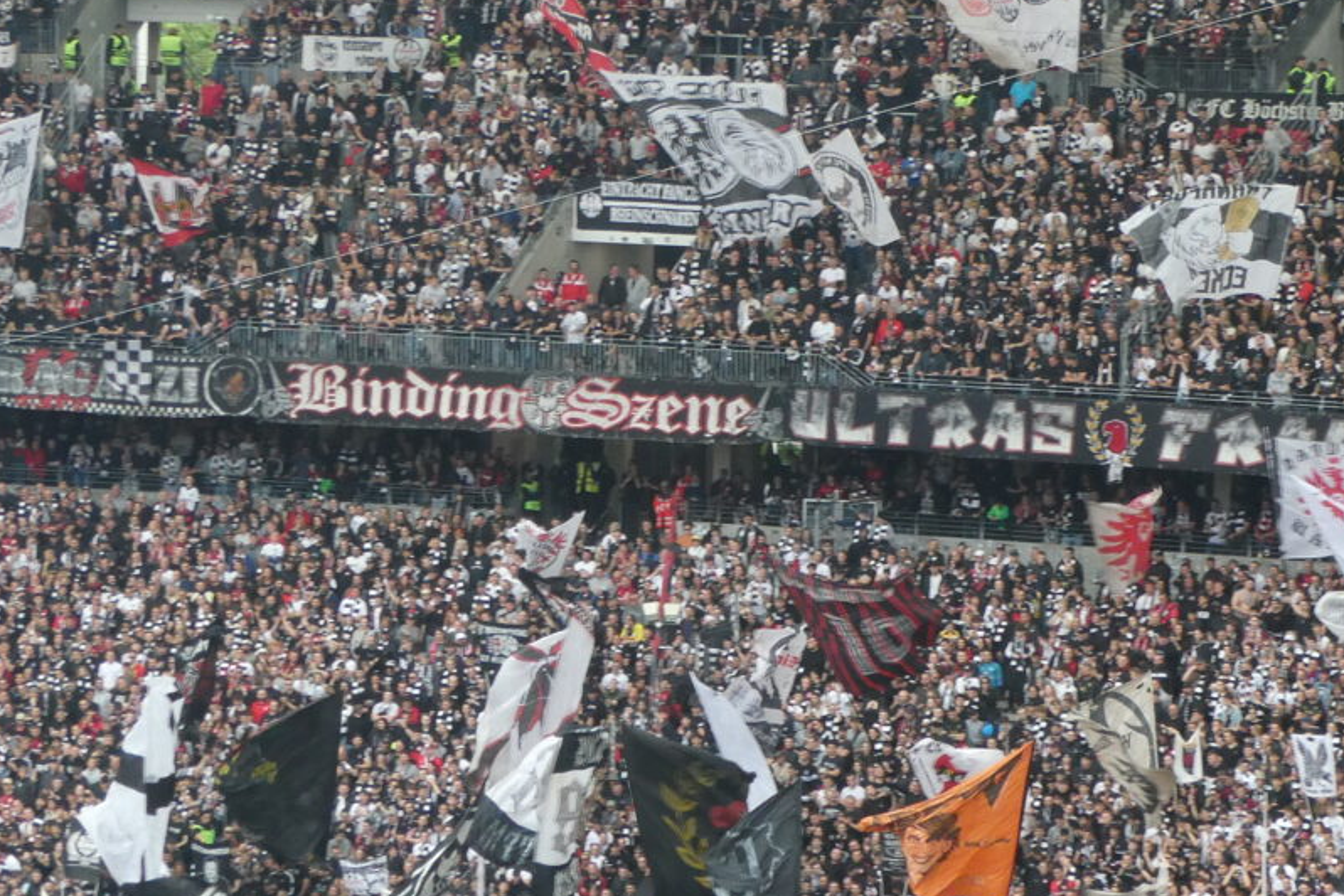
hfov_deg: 9.3
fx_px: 8250
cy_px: 488
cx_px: 712
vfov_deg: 6.2
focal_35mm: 221
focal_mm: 19
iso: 200
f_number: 5.1
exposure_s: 1/80
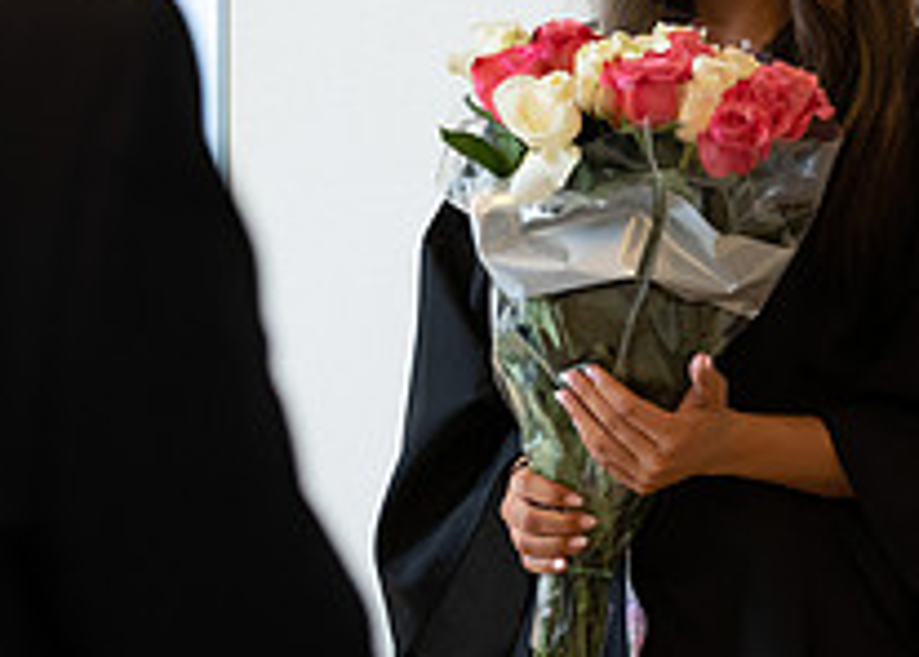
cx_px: 460
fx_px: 6579
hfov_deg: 8.0
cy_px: -36
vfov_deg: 5.7
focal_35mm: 252
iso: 800
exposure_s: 1/250
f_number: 2.8
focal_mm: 86
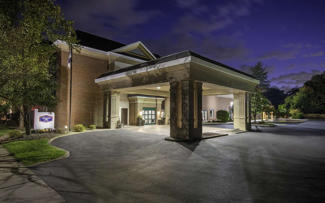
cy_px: 100
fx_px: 195
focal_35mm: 22
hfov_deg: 79.6
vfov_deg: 55.1
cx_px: 158
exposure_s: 15
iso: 800
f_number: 9
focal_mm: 14
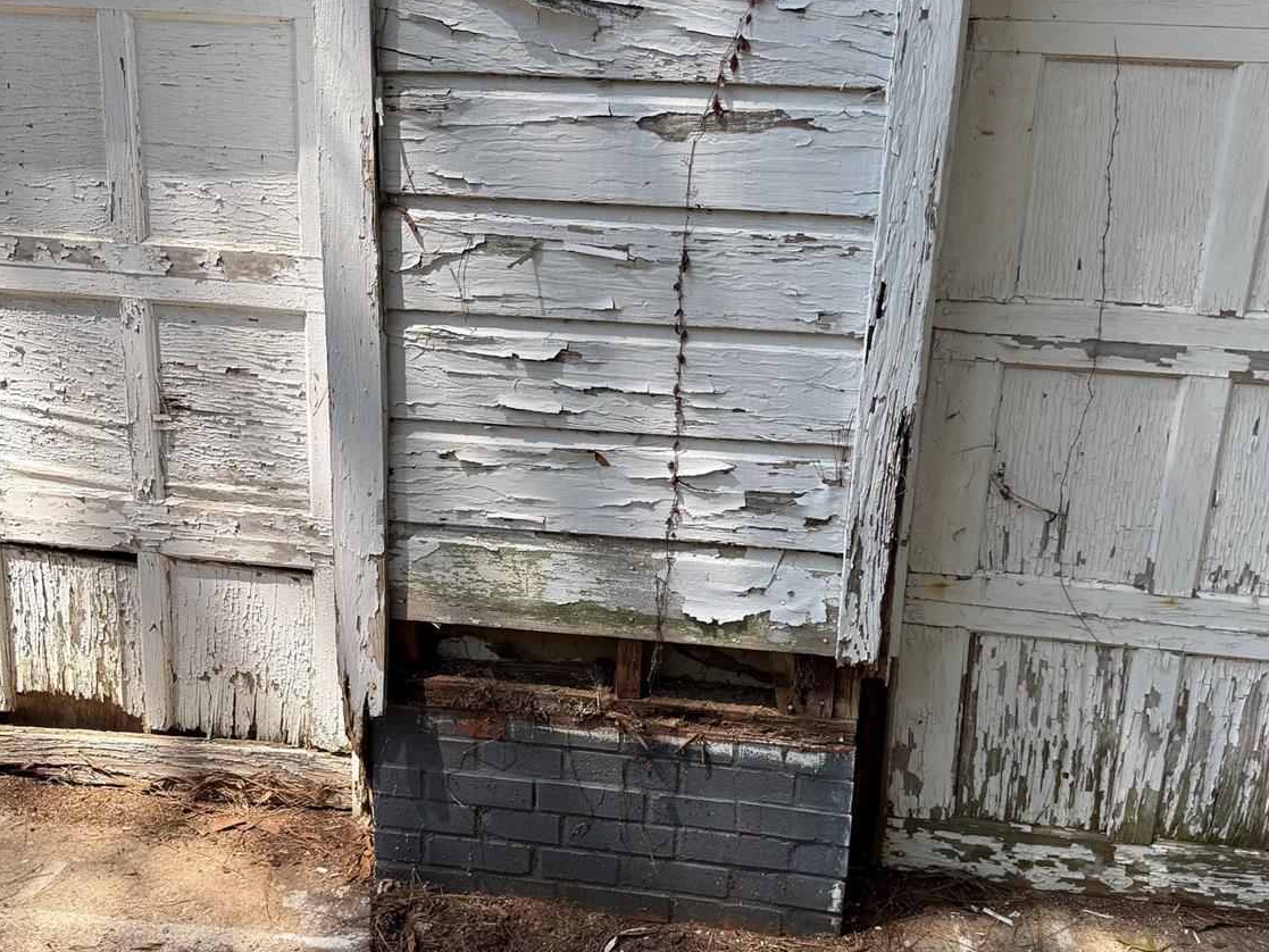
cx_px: 651
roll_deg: -4.2
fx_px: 1210
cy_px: 498
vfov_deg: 42.9
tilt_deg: -16.8
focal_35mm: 33
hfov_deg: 55.3
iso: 80
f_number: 1.78
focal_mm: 6.76
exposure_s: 1/888
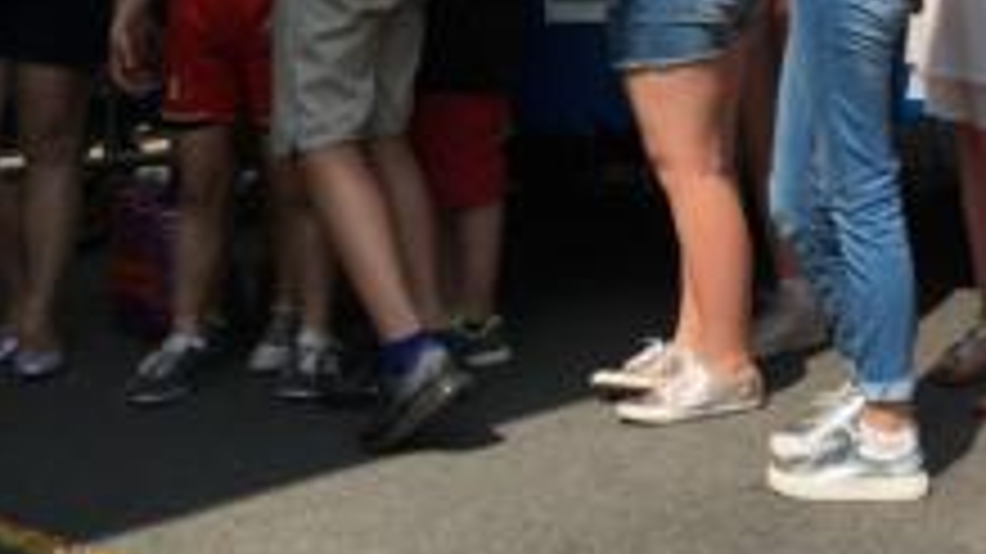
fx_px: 1882
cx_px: 1000
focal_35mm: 72
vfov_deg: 16.3
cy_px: -29
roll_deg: +0.6
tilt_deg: -3.0
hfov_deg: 27.6
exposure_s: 1/2079
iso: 25
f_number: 2.2
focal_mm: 4.15
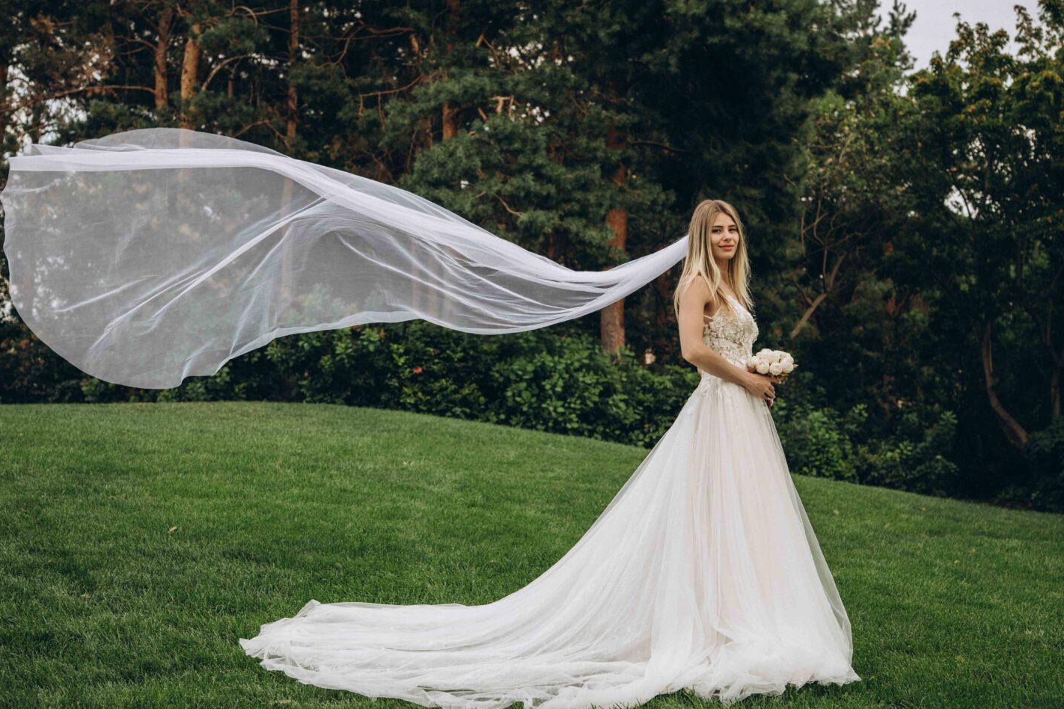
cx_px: 535
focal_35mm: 54
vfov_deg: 25.1
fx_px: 1596
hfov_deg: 36.9
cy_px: 355
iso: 125
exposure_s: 1/250
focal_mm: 50
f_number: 4
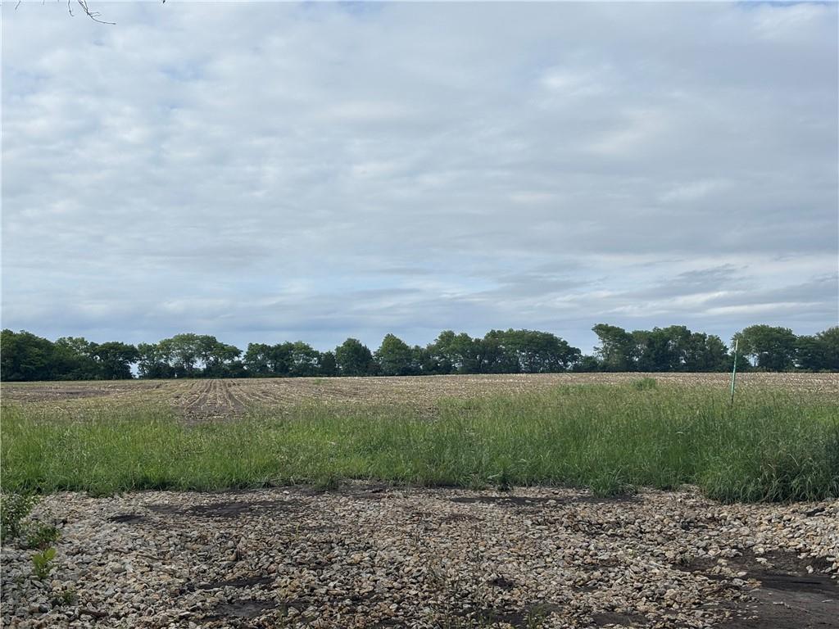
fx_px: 1260
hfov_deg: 36.8
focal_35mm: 52
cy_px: 314
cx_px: 420
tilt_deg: +5.5
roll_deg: -0.2
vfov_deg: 28.0
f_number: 1.6
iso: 40
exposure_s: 1/3205
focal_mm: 5.96
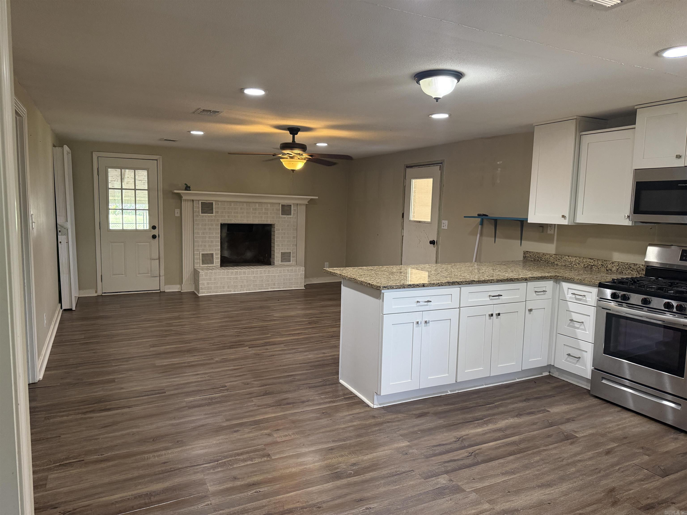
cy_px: 258
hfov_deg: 71.6
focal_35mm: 24
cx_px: 344
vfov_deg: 56.8
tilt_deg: -6.2
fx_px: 476
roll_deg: -1.2
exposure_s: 1/120
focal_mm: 6.76
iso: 320
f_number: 1.78
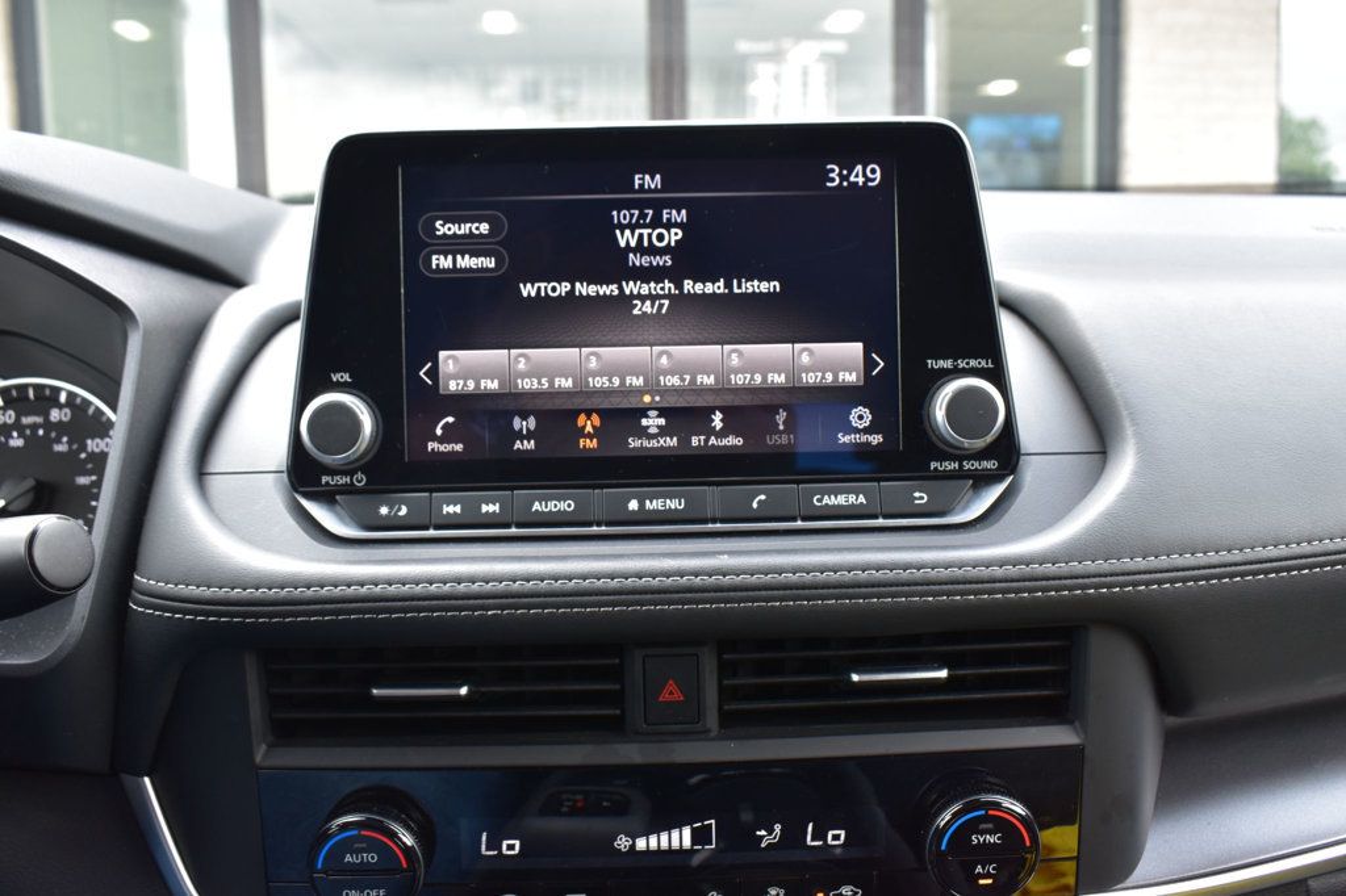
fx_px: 1233
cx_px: 673
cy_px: 448
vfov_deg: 39.9
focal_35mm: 33
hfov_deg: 57.2
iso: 400
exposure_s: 1/40
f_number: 7.1
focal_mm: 22
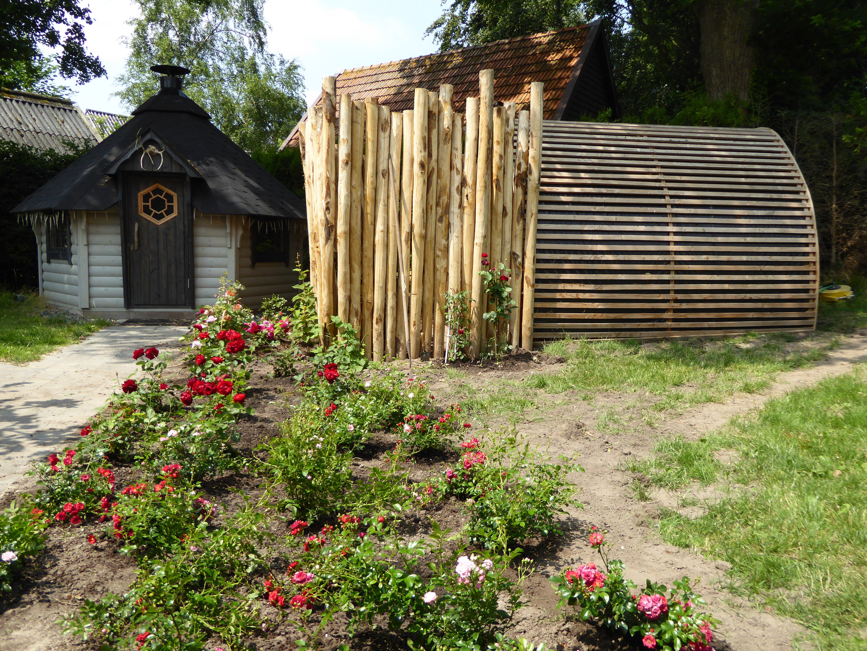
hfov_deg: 61.7
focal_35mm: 29
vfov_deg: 48.2
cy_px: 326
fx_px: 726
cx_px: 434
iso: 100
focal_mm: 5
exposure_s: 1/400
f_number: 3.5
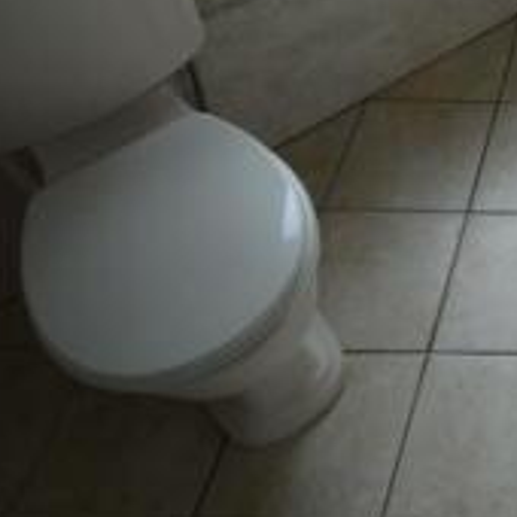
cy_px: -17
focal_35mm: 49
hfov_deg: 25.1
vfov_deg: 31.6
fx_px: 828
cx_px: 801
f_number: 5.6
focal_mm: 10
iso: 220
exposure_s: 1/125
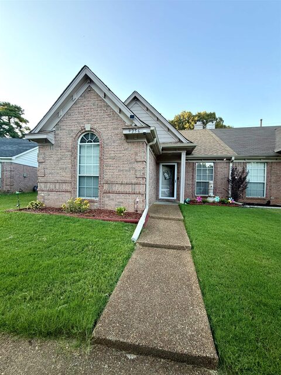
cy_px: 188
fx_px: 152
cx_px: 140
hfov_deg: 85.7
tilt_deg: -0.4
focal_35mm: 14
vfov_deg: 102.1
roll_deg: -2.7
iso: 40
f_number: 2.2
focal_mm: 2.22
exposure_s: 1/213
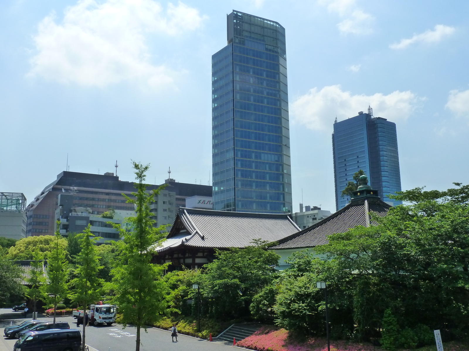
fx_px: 474
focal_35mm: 35
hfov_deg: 52.6
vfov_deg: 40.7
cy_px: 176
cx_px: 234
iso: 200
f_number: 5.6
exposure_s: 1/640
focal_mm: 5.7
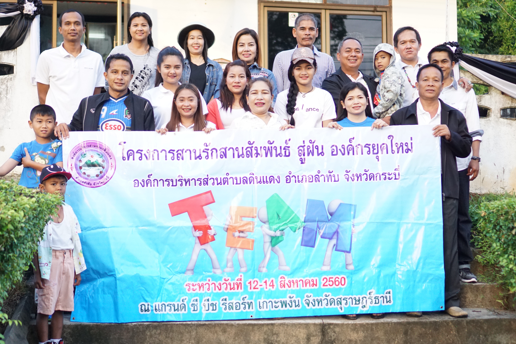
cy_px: 171
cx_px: 247
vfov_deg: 24.4
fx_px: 796
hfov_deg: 35.9
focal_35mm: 56
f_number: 1.8
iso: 1250
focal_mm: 35
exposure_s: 1/1250
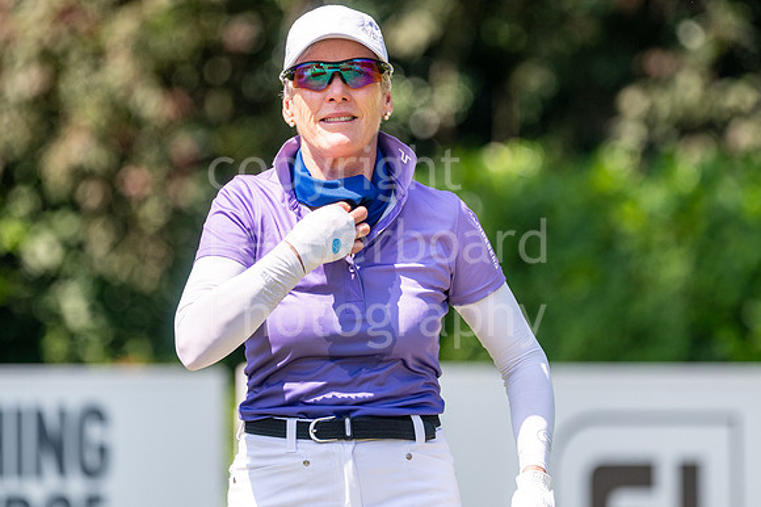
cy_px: 254
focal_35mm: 450
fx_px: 9507
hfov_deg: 4.6
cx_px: 380
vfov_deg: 3.1
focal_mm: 300
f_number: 4.5
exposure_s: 1/1600
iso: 200
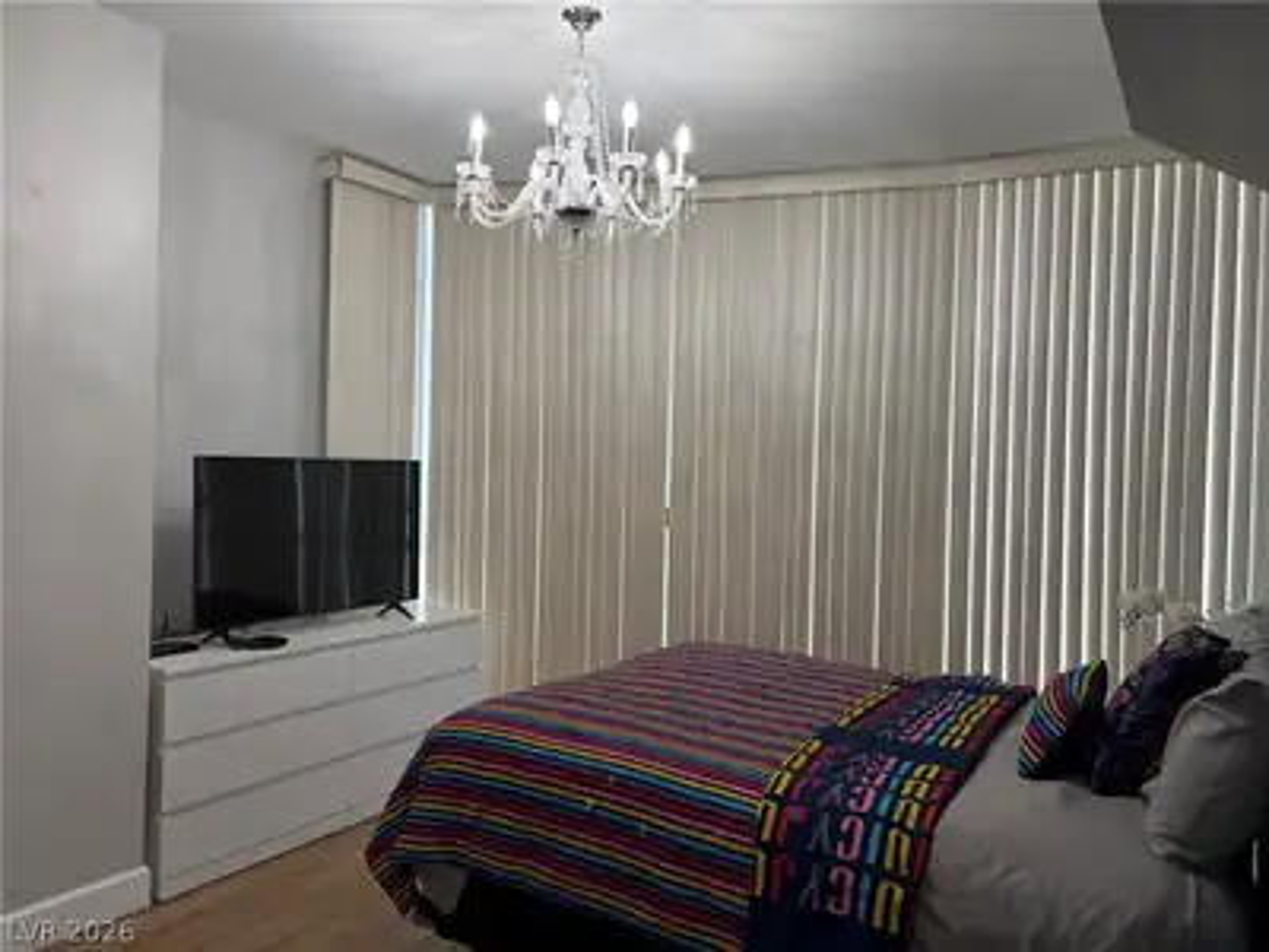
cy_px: 476
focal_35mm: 26
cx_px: 634
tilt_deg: -0.4
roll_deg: -1.0
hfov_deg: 67.3
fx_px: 953
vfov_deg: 53.1
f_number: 1.6
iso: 125
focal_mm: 5.96
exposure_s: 1/120
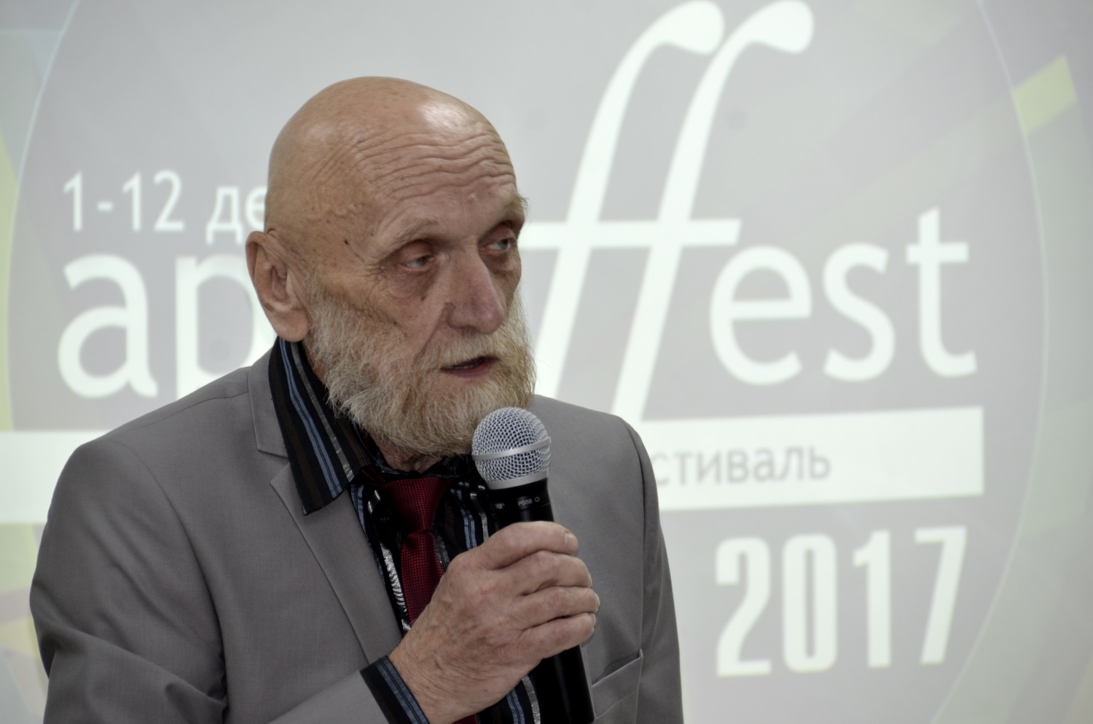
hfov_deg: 6.9
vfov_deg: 4.6
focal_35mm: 300
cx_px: 546
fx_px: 9091
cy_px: 362
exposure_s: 1/60
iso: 450
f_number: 5.6
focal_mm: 200
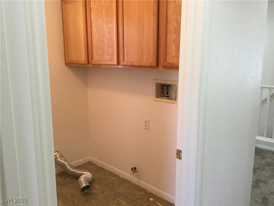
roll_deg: -1.4
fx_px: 245
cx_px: 137
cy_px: 103
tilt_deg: -10.4
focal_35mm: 31
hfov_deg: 58.4
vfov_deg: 45.4
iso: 125
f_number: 2.4
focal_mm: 3.3
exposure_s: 1/30
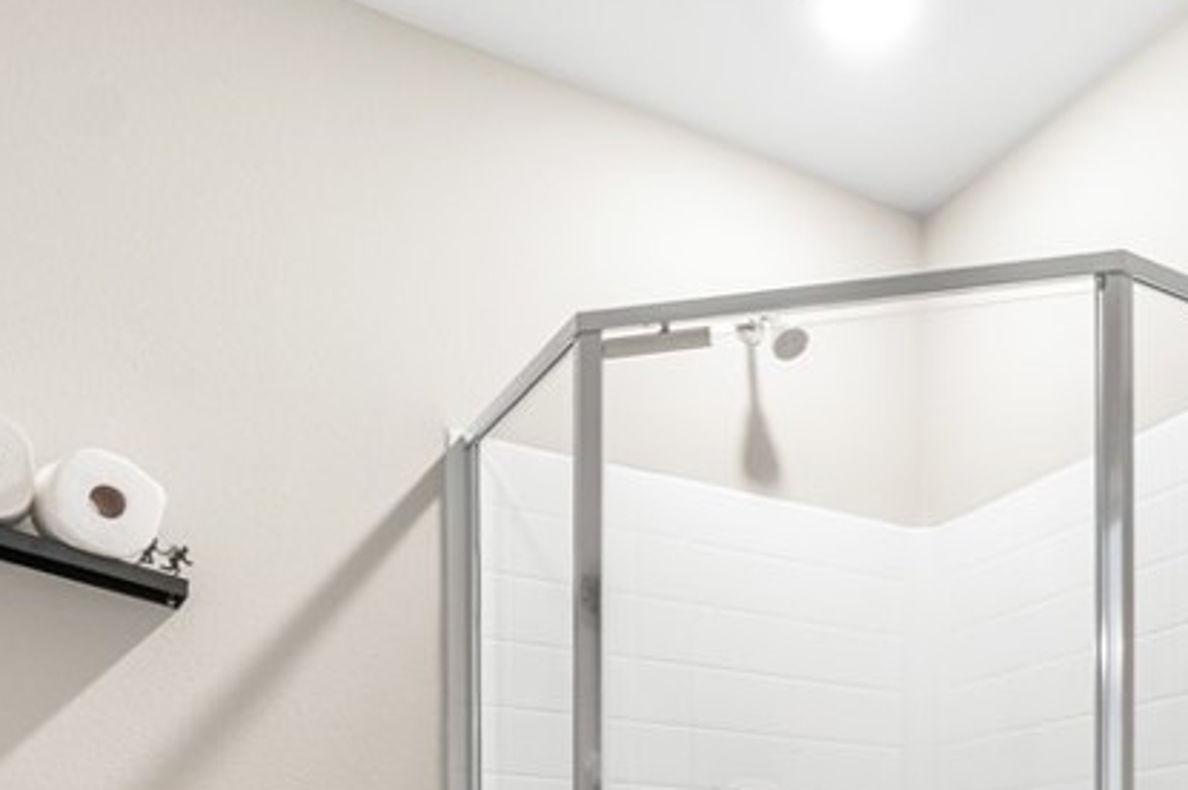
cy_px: 936
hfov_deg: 50.5
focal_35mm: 37
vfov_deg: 30.7
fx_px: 1220
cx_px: 836
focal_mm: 10
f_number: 7.1
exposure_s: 1/2
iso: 320
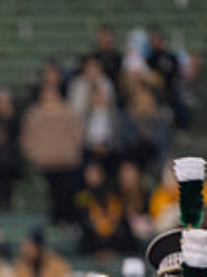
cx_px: -235
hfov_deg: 1.8
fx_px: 6420
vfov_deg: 2.5
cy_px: 379
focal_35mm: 804
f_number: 2.8
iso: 1000
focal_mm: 200
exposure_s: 1/500
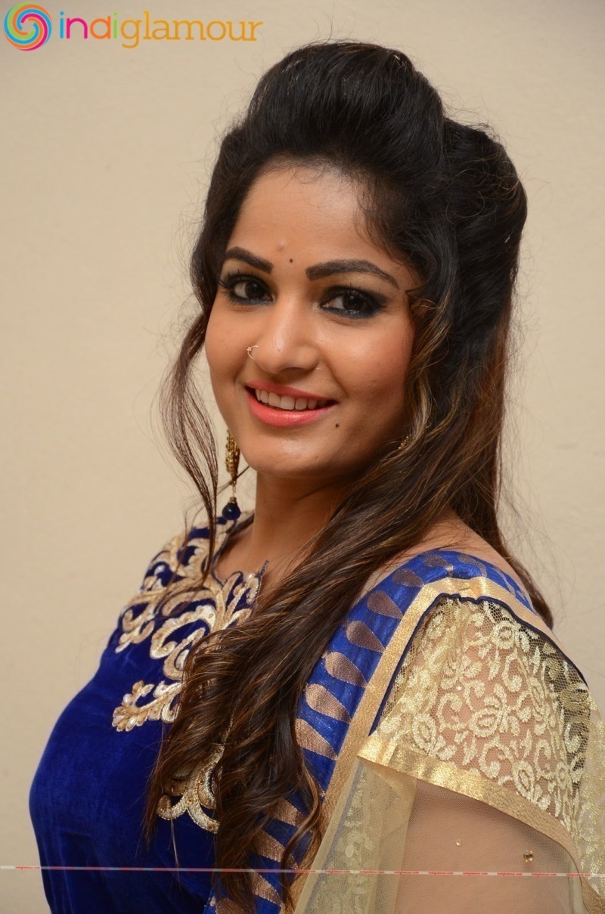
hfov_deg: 9.9
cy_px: 457
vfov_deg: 14.9
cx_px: 302
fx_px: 3497
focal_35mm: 138
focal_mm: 92
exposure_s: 1/100
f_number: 6.3
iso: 1000
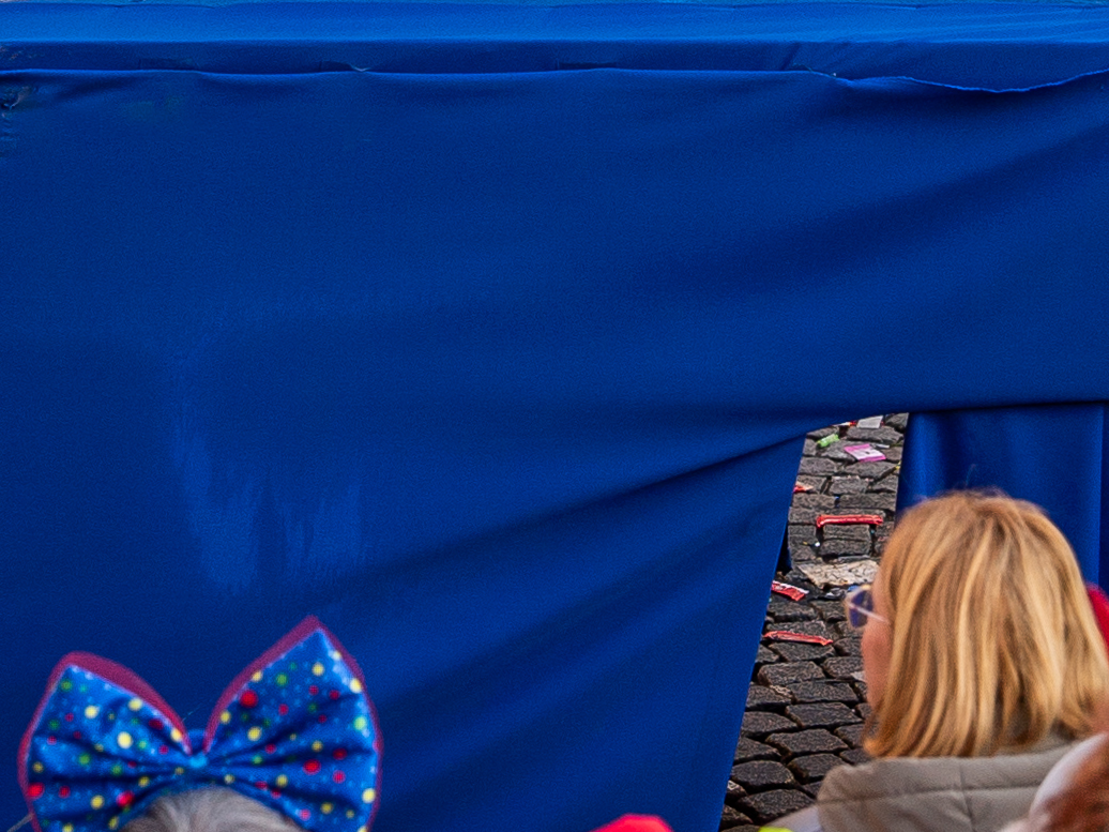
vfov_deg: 6.8
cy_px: -440
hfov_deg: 9.2
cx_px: 574
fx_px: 6856
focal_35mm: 214
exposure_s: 1/500
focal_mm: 56
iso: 100
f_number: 3.5
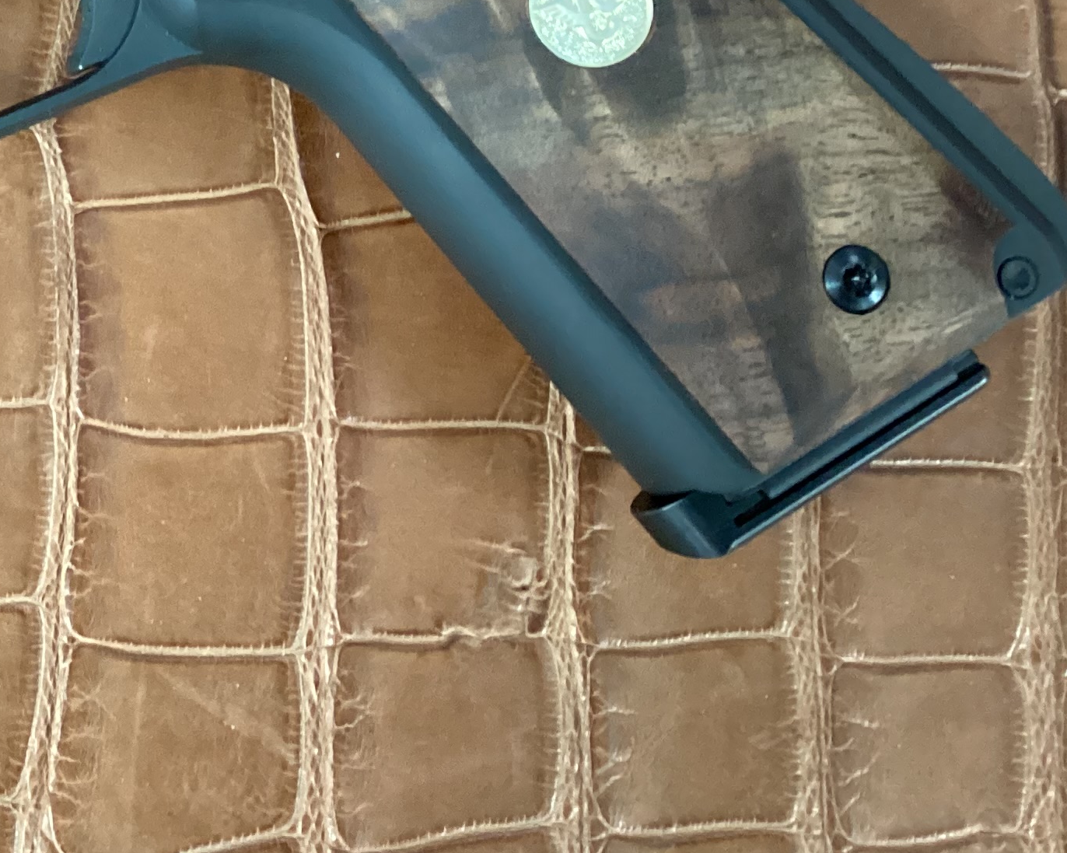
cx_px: -36
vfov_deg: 20.4
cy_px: -54
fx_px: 2273
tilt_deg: -80.1
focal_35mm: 72
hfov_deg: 25.0
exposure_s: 1/30
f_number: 2.4
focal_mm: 3.3
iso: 500
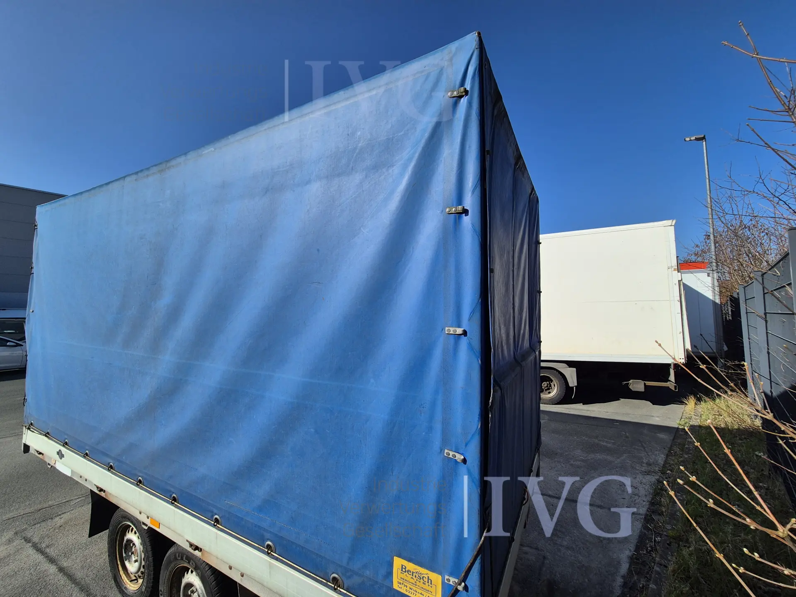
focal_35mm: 13
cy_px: 298
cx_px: 398
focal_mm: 2.2
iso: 50
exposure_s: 1/2984
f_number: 2.2
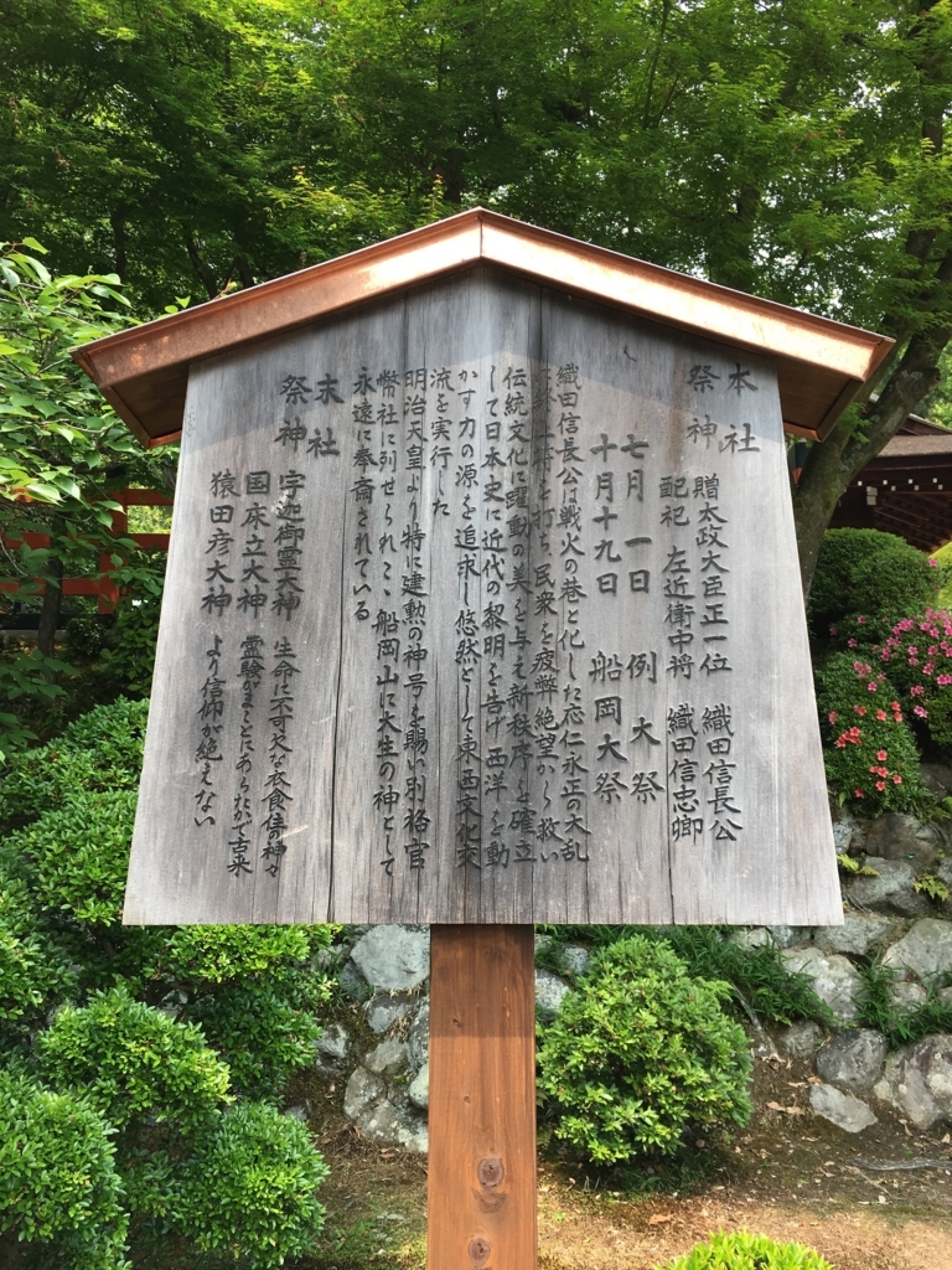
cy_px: 635
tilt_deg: +11.9
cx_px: 476
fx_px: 1063
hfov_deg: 48.2
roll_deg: +0.3
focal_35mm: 29
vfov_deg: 61.7
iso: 25
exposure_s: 1/300
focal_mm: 4.15
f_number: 2.2
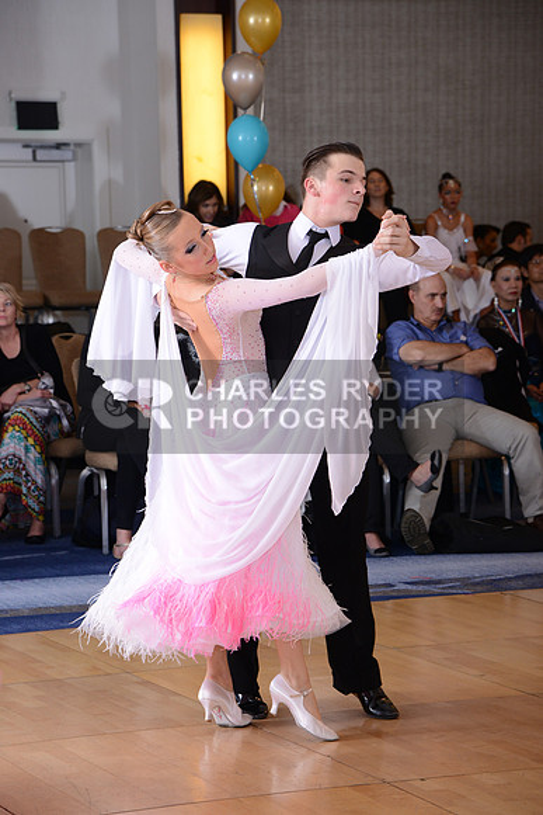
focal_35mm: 120
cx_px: 272
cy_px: 408
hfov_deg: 11.4
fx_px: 2713
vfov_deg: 17.1
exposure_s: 1/200
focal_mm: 120
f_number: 7.1
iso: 1250
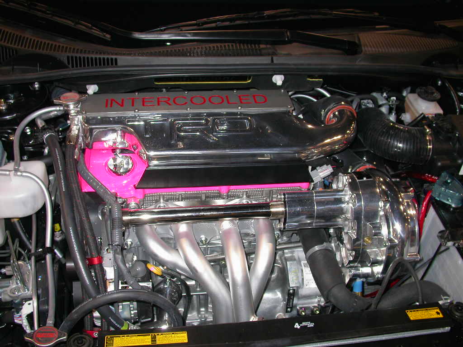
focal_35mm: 38
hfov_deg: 49.0
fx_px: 508
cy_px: 174
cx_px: 232
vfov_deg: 37.7
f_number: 2.6
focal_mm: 7.85
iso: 100
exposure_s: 1/60
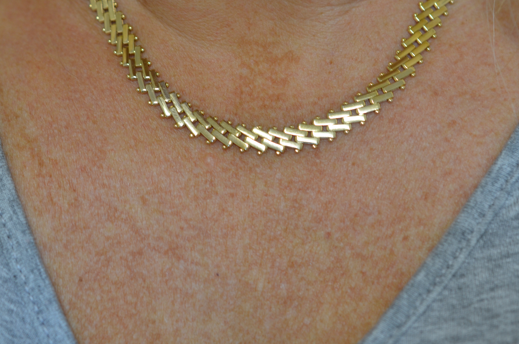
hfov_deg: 24.5
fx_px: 1194
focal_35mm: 83
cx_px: 259
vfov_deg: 16.3
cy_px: 109
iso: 400
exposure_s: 1/60
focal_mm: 40
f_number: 4
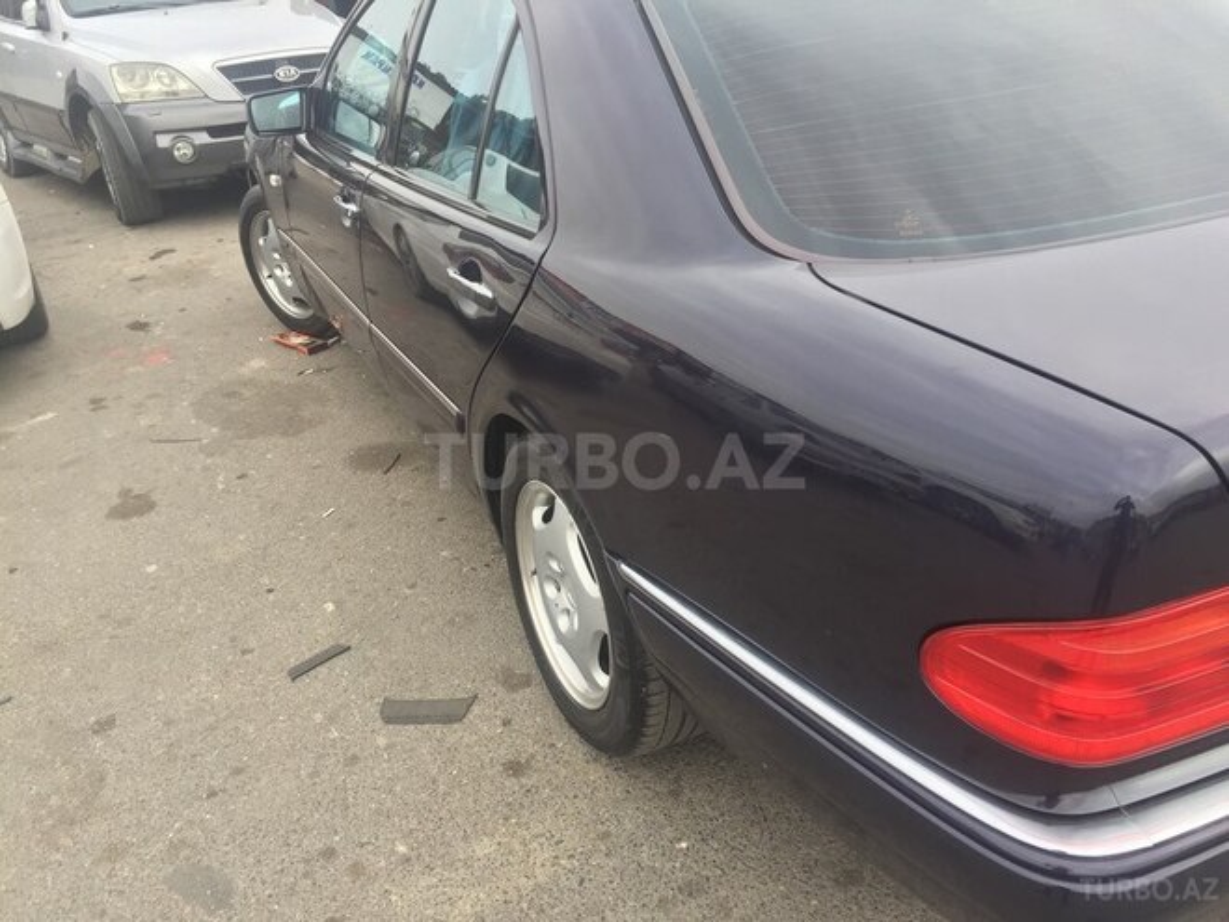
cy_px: 461
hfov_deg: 61.7
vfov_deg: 48.2
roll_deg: +4.2
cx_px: 614
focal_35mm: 29
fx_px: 1030
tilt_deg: -23.9
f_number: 2.2
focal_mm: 4.15
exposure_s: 1/100
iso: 32
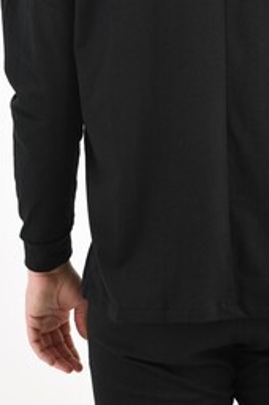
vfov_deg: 15.4
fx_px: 1472
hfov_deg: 10.4
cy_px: 9
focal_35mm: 131
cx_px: 196
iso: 100
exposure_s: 1/160
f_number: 7.1
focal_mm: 62
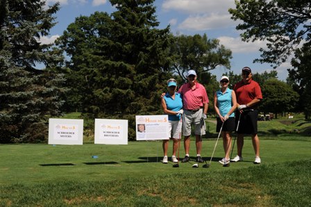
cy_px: 104
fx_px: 432
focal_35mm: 50
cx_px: 156
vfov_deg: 27.0
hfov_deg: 39.6
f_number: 11
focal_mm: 50
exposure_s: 1/500
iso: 200
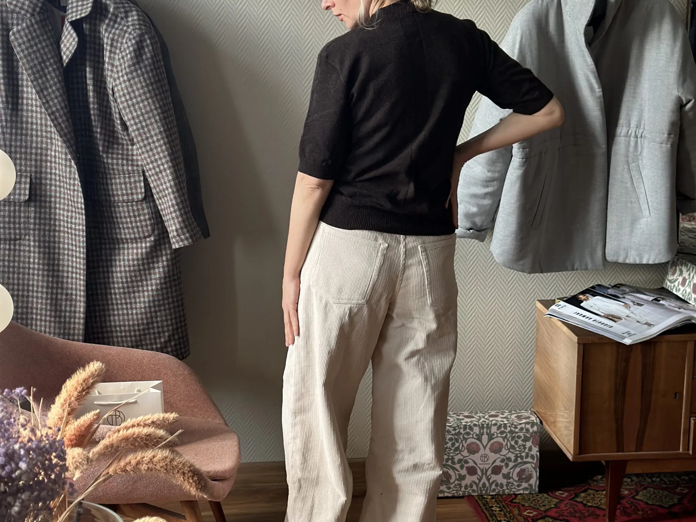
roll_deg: -0.6
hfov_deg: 29.8
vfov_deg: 22.6
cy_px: 271
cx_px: 353
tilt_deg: -13.1
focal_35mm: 65
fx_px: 1307
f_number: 1.78
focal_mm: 6.86
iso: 200
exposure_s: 1/60
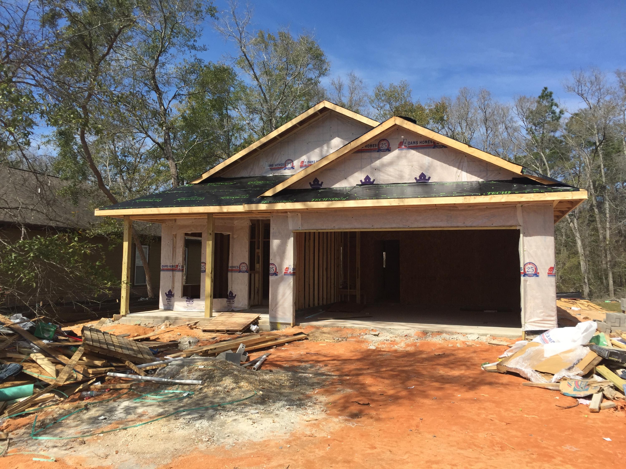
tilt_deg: +4.2
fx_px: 524
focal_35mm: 29
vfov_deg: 48.2
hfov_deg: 61.7
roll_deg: -1.8
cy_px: 234
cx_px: 313
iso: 32
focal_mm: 4.15
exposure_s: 1/1883
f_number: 2.2
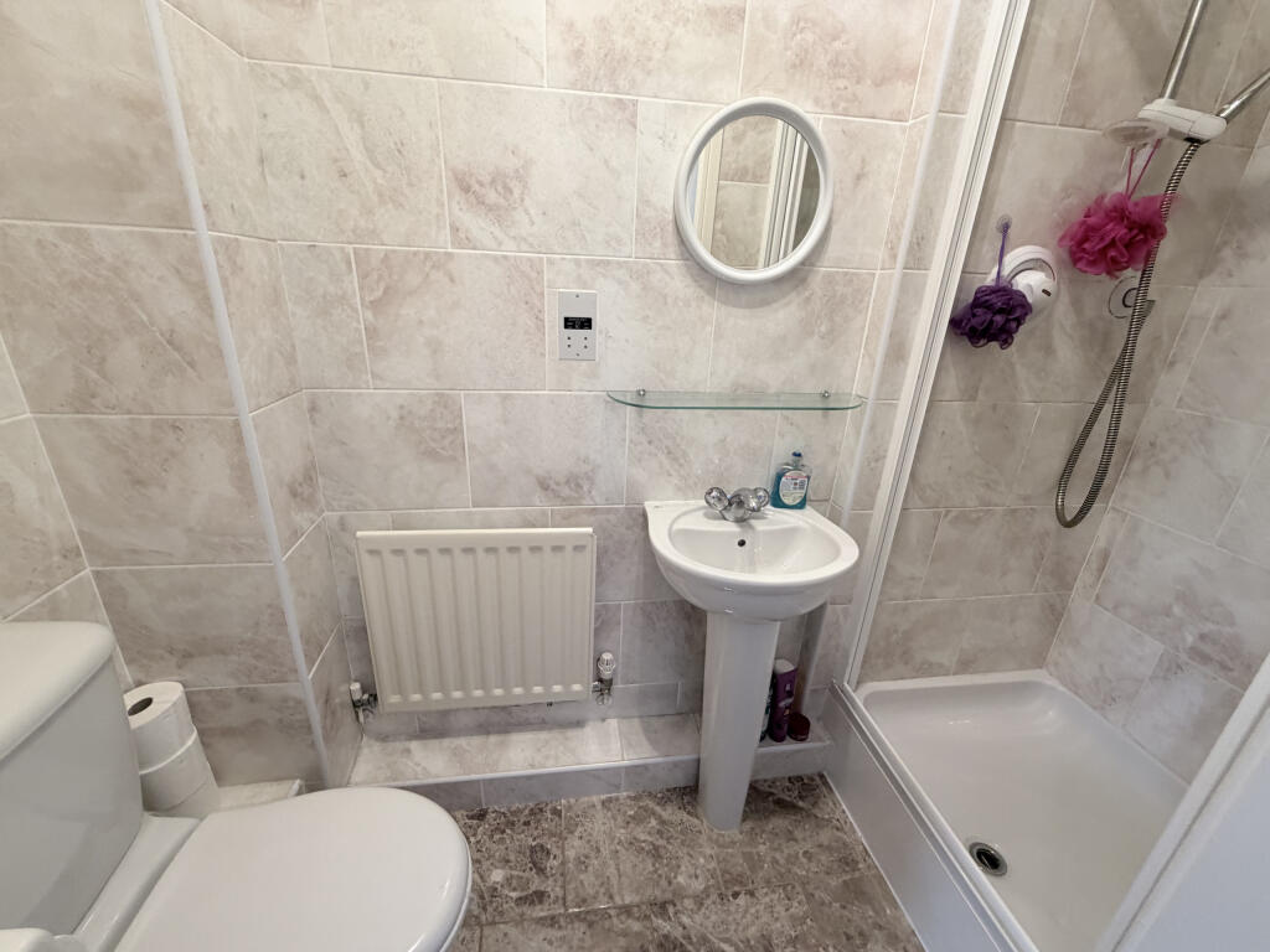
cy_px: 476
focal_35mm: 14
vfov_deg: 85.7
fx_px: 514
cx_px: 635
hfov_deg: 102.1
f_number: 2.2
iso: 200
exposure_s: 1/100
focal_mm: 2.22
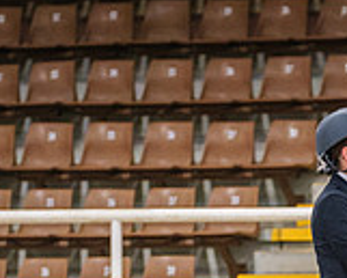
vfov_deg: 3.1
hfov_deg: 3.9
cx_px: 369
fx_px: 5076
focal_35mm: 494
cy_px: 467
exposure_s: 1/640
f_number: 2.8
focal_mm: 83.8
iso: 2000
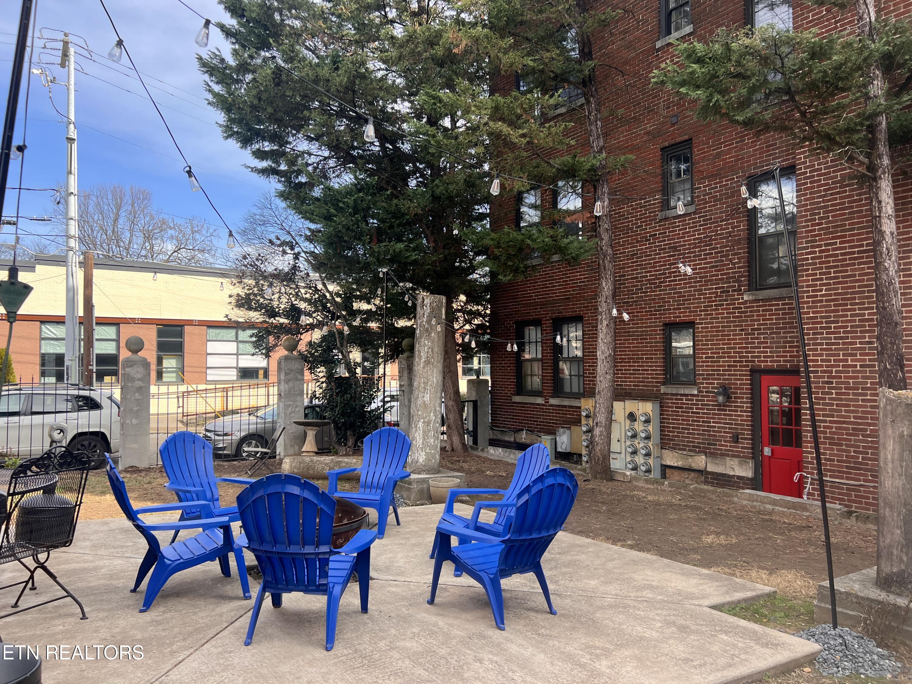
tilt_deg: +2.3
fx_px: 685
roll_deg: +0.1
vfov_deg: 53.1
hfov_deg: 67.3
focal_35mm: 26
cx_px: 456
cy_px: 342
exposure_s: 1/733
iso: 50
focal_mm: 5.7
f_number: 1.5
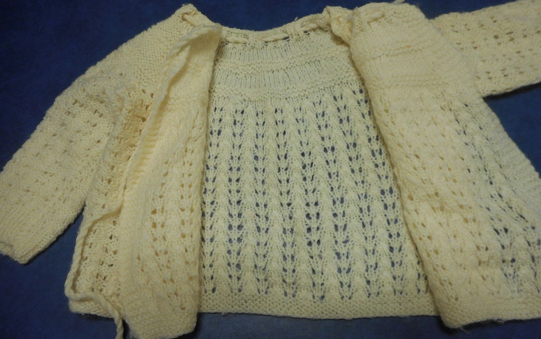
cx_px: 263
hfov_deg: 66.4
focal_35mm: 28
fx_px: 413
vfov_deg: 44.5
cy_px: 183
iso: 140
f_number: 3.7
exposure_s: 1/30
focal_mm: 4.5
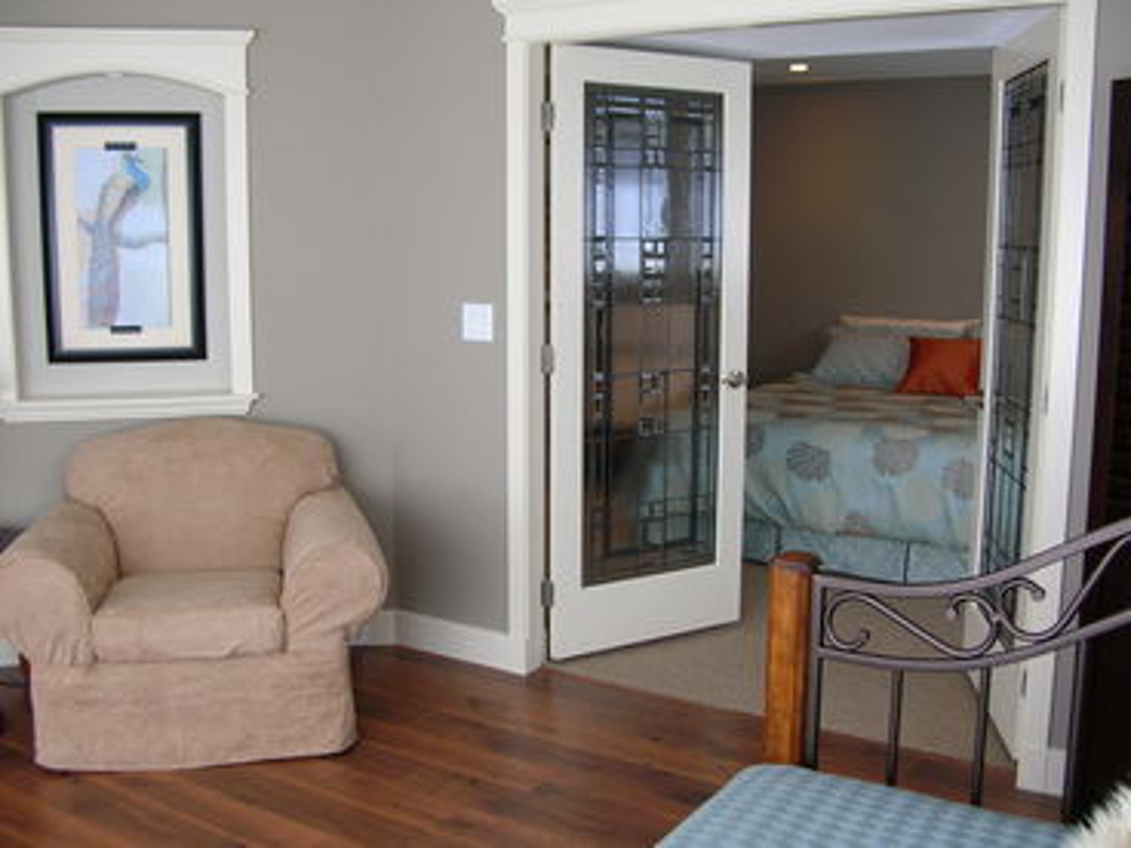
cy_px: 424
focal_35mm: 36
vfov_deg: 39.7
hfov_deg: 51.4
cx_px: 566
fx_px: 1176
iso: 50
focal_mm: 6
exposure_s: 1/31.5
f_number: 2.7
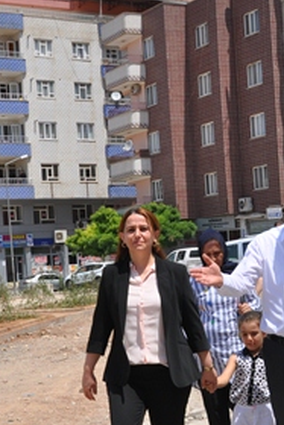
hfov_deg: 17.7
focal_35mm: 77
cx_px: 172
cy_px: 332
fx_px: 910
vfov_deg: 25.9
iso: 200
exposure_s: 1/400
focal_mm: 18
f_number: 10
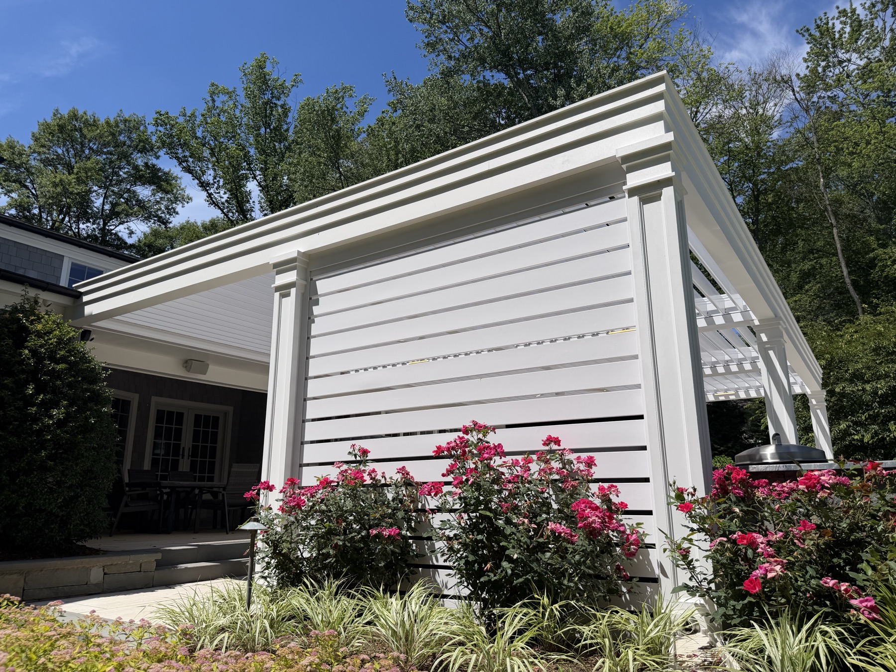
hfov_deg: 71.6
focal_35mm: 24
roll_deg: +1.9
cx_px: 448
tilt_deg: +11.9
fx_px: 621
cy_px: 336
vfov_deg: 56.8
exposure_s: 1/8130
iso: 80
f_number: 1.78
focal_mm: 6.76
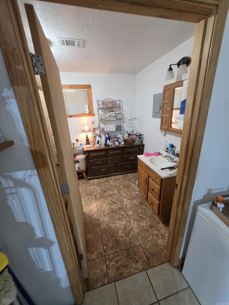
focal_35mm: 13
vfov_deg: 106.2
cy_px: 152
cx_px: 114
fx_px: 115
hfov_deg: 89.9
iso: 320
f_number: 1.9
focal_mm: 2.2
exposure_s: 1/60
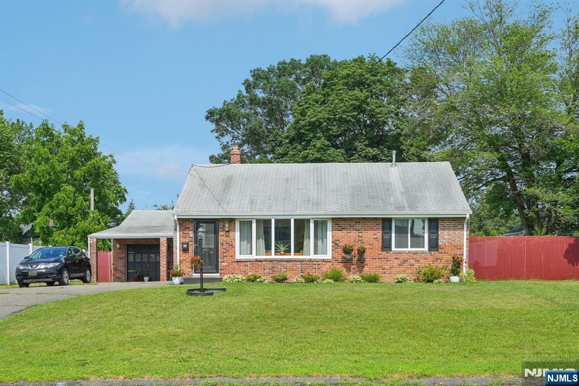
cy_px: 193
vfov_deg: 34.2
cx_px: 290
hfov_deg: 49.6
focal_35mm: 39
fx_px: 627
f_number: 10
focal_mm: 26.5
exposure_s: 1/200
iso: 100
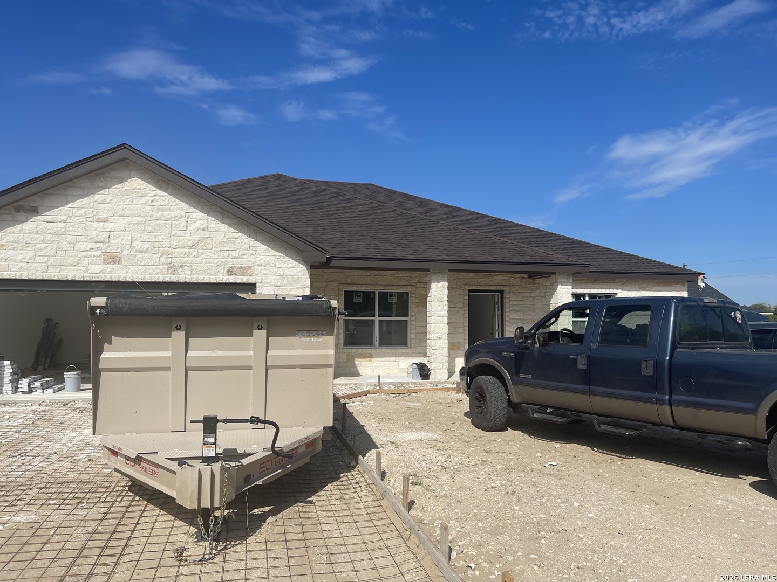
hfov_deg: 69.4
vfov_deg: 54.9
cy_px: 291
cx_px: 388
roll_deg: -0.5
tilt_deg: +1.0
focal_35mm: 25
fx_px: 561
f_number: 1.6
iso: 32
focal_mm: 5.1
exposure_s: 1/7407
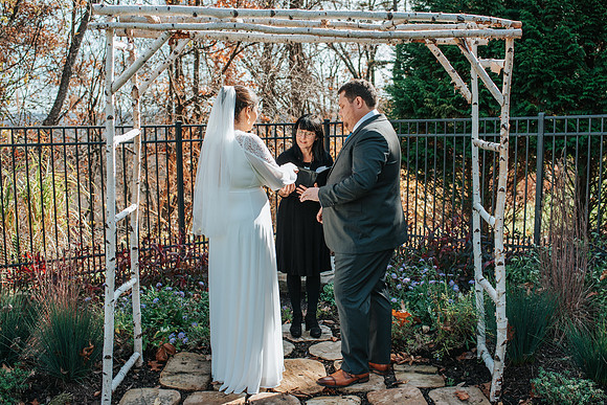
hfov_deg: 48.2
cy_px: 182
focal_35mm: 40
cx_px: 334
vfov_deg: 33.3
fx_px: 678
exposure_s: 1/1250
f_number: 3.5
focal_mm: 35
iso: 450
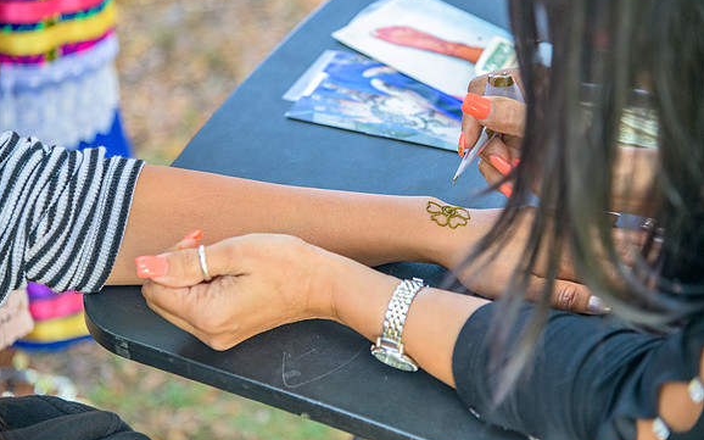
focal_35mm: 87
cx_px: 352
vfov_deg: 15.0
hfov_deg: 23.8
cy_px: 219
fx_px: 1669
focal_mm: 85
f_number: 4
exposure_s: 1/200
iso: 2500
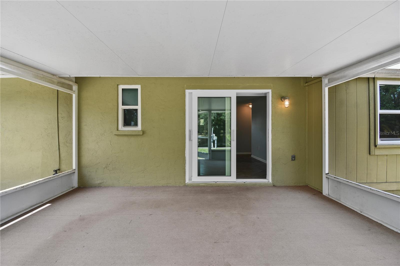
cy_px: 133
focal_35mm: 15
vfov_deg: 77.3
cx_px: 200
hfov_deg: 100.4
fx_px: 167
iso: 100
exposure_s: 1/15
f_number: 7.1
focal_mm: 10
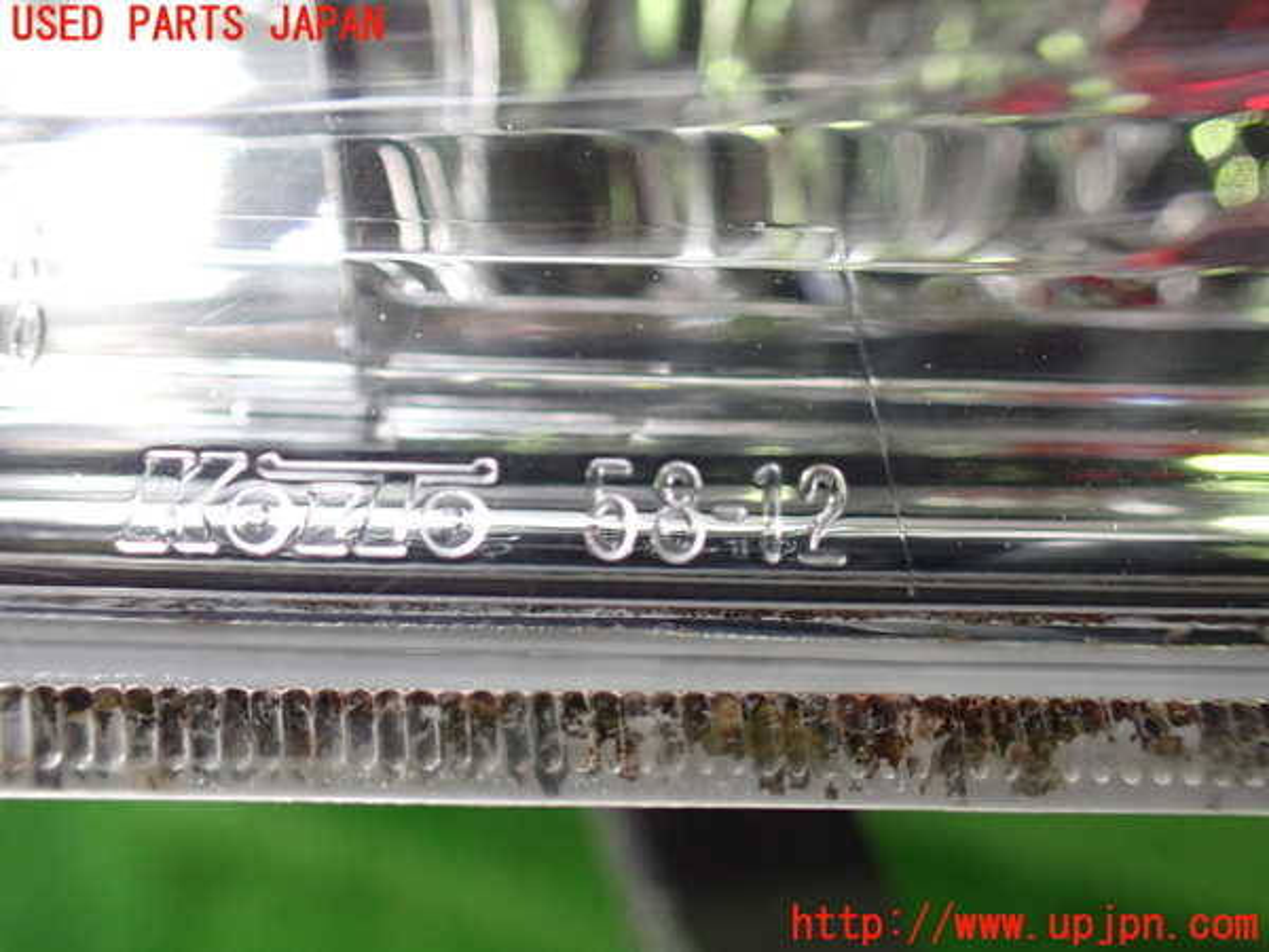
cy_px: 476
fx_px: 1100
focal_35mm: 30
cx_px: 634
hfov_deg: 60.0
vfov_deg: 46.8
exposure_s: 1/125
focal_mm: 5.4
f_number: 2.3
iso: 800
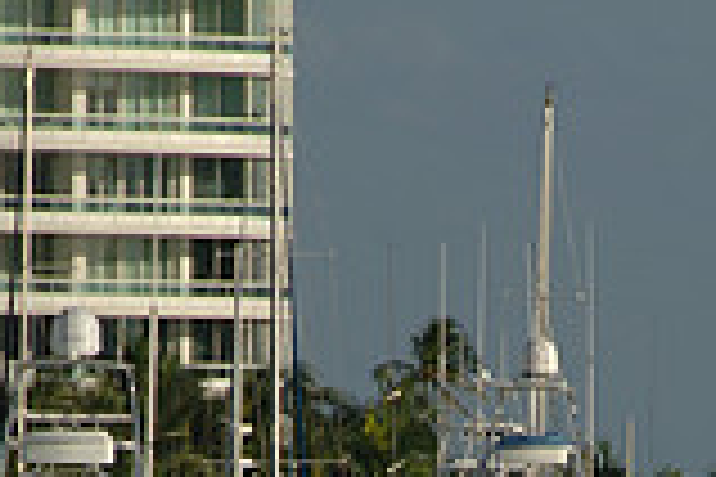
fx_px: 21757
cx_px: 482
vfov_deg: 1.3
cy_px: 821
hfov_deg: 1.9
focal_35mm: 1094
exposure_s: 1/320
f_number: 9
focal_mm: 200
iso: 100
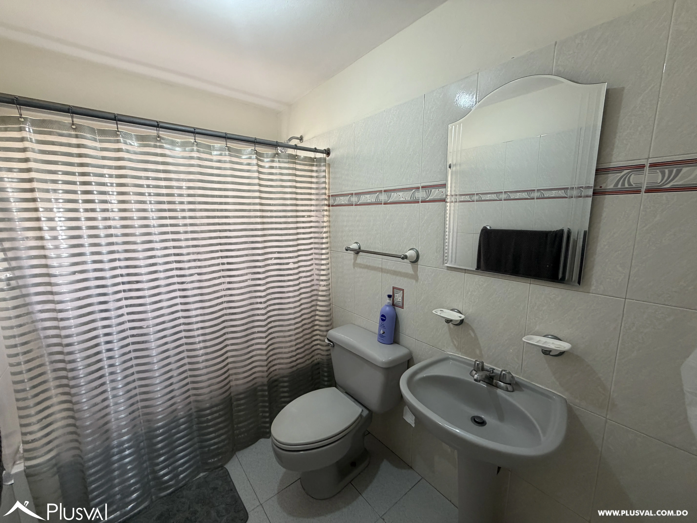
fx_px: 282
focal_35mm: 14
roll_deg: +0.9
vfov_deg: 85.7
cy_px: 262
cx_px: 348
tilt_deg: -9.1
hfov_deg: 102.1
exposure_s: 1/120
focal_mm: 2.22
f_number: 2.2
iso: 200
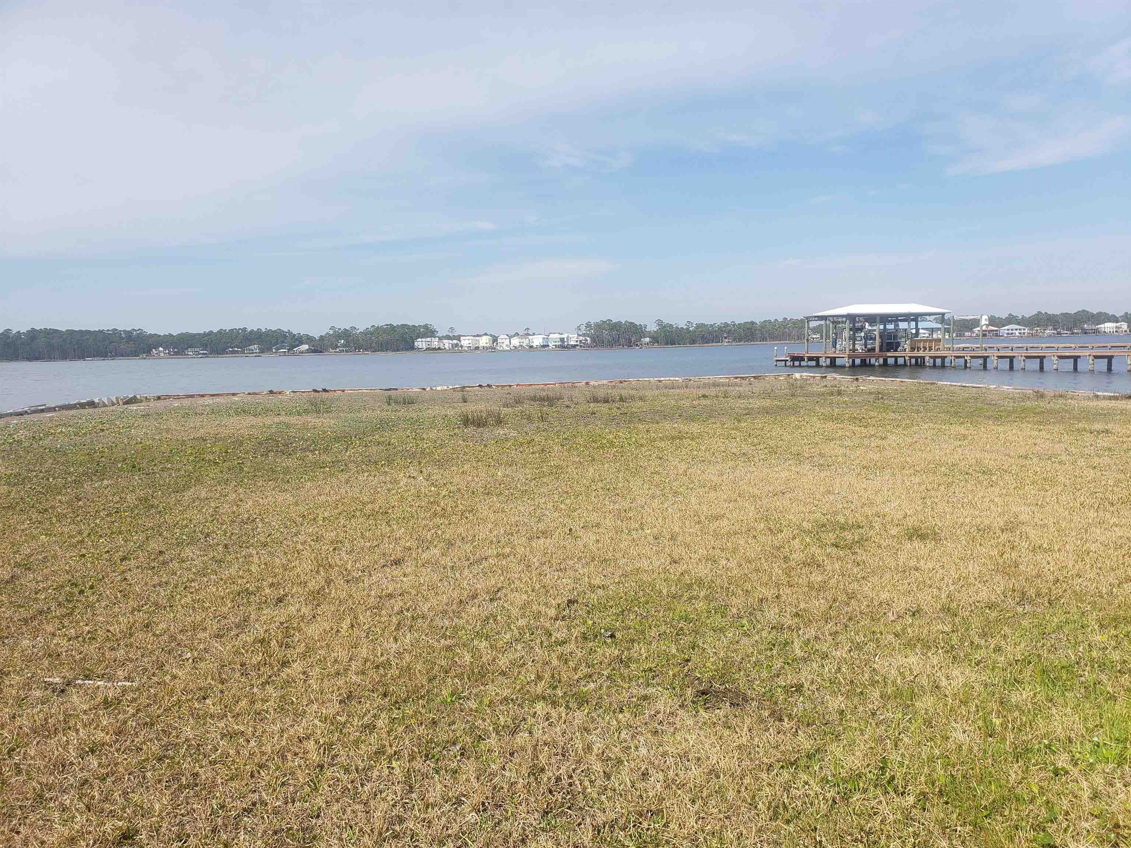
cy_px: 424
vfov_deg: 53.1
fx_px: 849
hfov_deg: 67.3
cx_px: 566
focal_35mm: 26
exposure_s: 1/1457
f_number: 2.4
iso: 50
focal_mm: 4.3
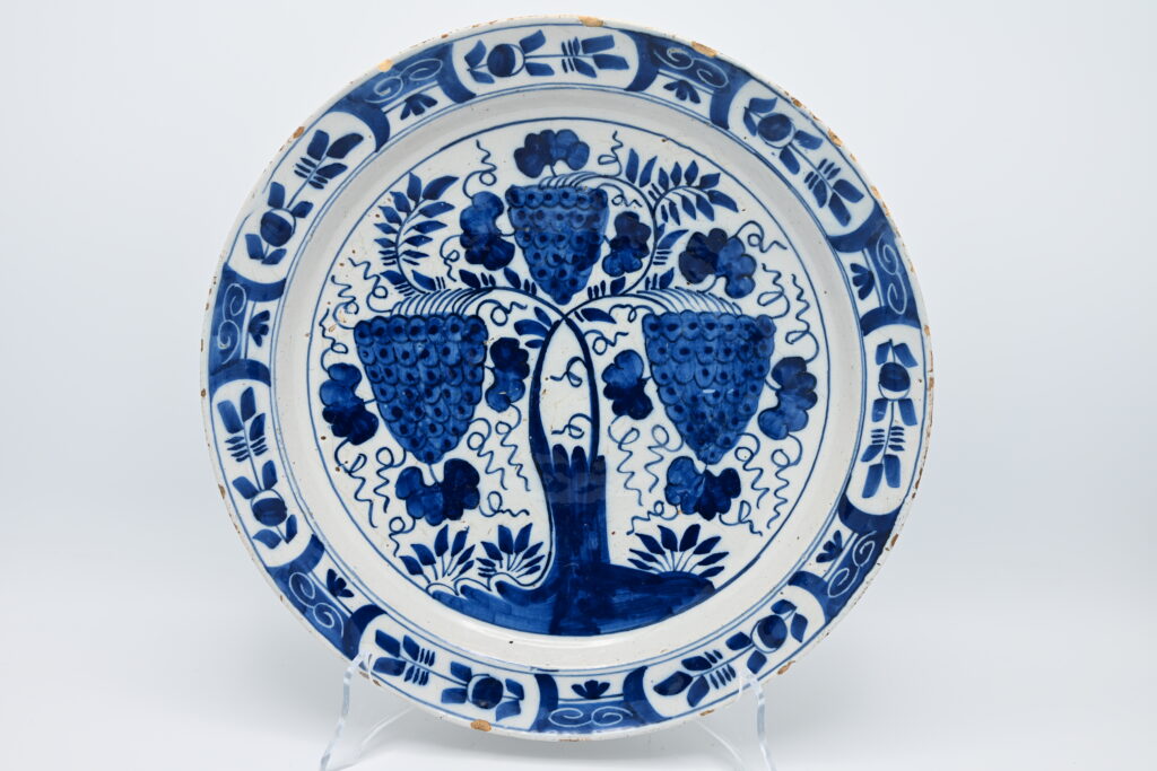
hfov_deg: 44.5
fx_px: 1414
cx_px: 578
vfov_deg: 30.5
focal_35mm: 44
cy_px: 386
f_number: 10
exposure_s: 1/25
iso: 100
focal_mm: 44
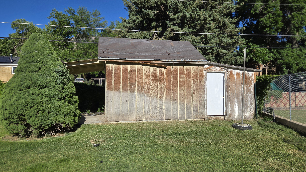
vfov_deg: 44.4
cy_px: 85
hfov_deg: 71.9
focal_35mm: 26
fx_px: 211
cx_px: 152
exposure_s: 1/2544
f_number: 1.8
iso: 25
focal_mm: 5.4
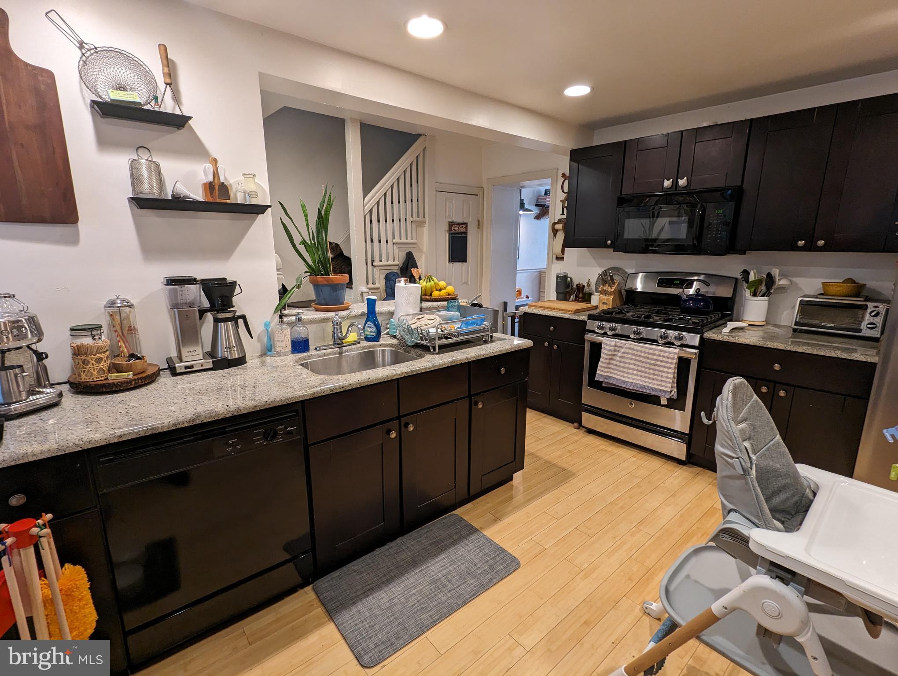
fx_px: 416
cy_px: 338
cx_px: 449
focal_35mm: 16
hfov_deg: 94.4
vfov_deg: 78.2
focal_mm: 2.35
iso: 174
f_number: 2.2
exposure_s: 1/23.8
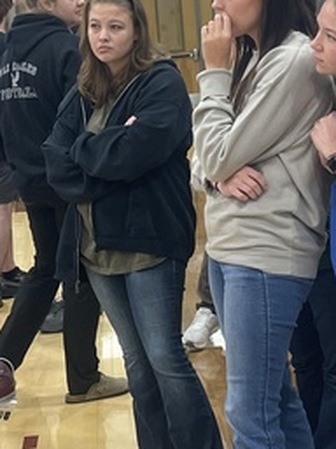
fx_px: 1294
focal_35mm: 100
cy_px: 207
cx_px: 128
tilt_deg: -8.4
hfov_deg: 14.8
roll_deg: +6.1
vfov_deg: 19.6
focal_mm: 5.1
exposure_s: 1/90
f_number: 1.6
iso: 100
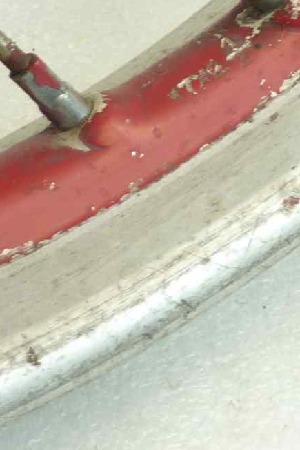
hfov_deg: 13.4
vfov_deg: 19.1
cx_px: 190
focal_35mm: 102
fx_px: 1276
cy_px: -63
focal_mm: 4.1
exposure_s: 1/15
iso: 80
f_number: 3.3
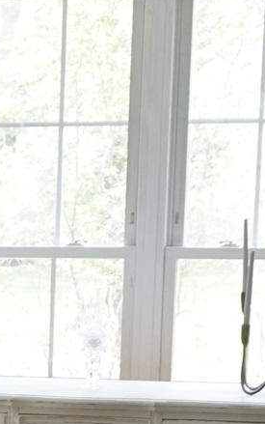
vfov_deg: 11.6
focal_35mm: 171
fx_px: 1973
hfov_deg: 7.3
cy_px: 685
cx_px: -302
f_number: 4
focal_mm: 32
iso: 1000
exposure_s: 1/160
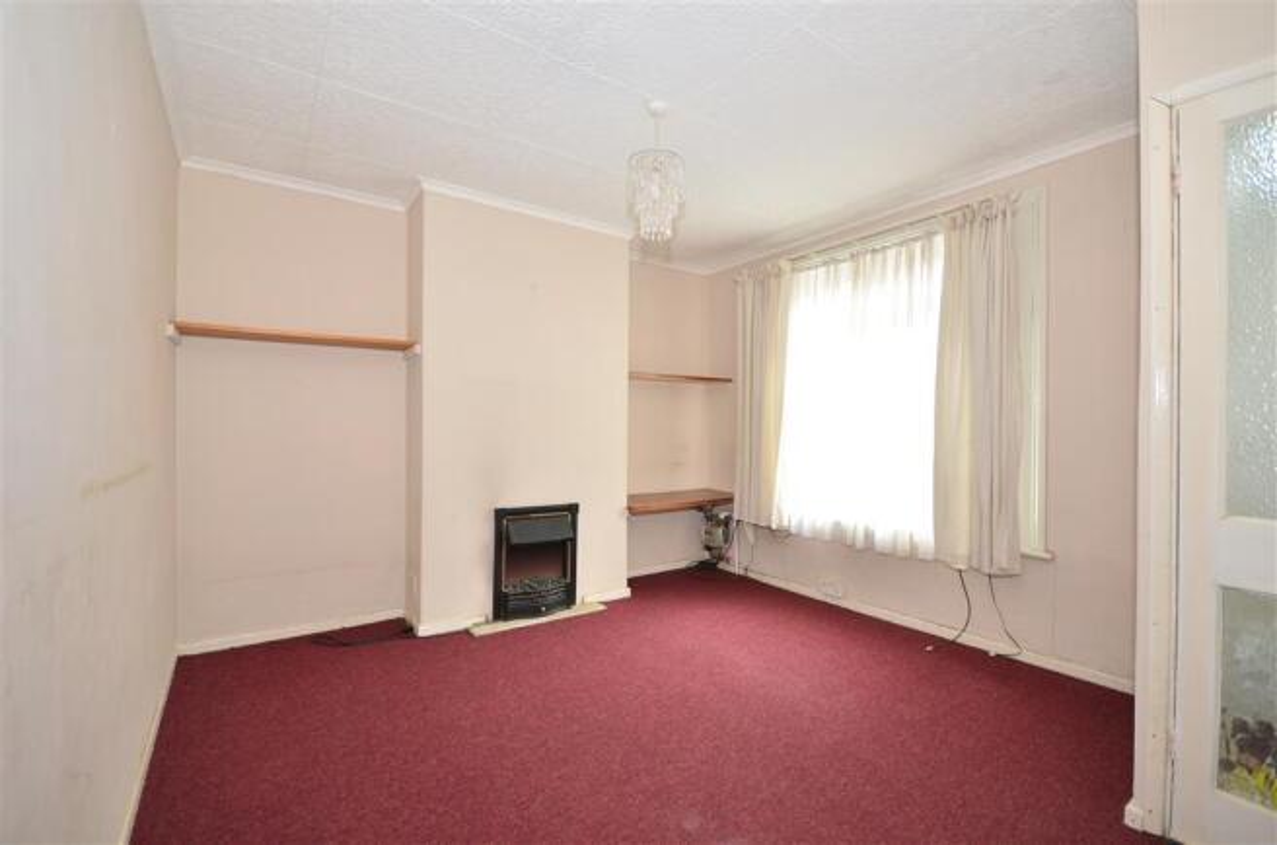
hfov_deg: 100.5
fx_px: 531
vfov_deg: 77.0
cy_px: 422
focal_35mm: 15
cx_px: 638
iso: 200
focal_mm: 10
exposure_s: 1/15
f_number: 5
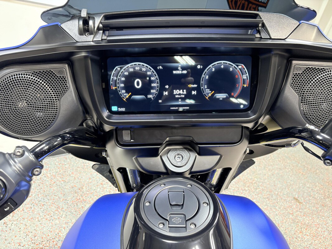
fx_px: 249
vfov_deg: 53.1
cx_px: 166
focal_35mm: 26
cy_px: 124
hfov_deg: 67.3
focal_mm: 5.96
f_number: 1.6
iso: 100
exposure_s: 1/60
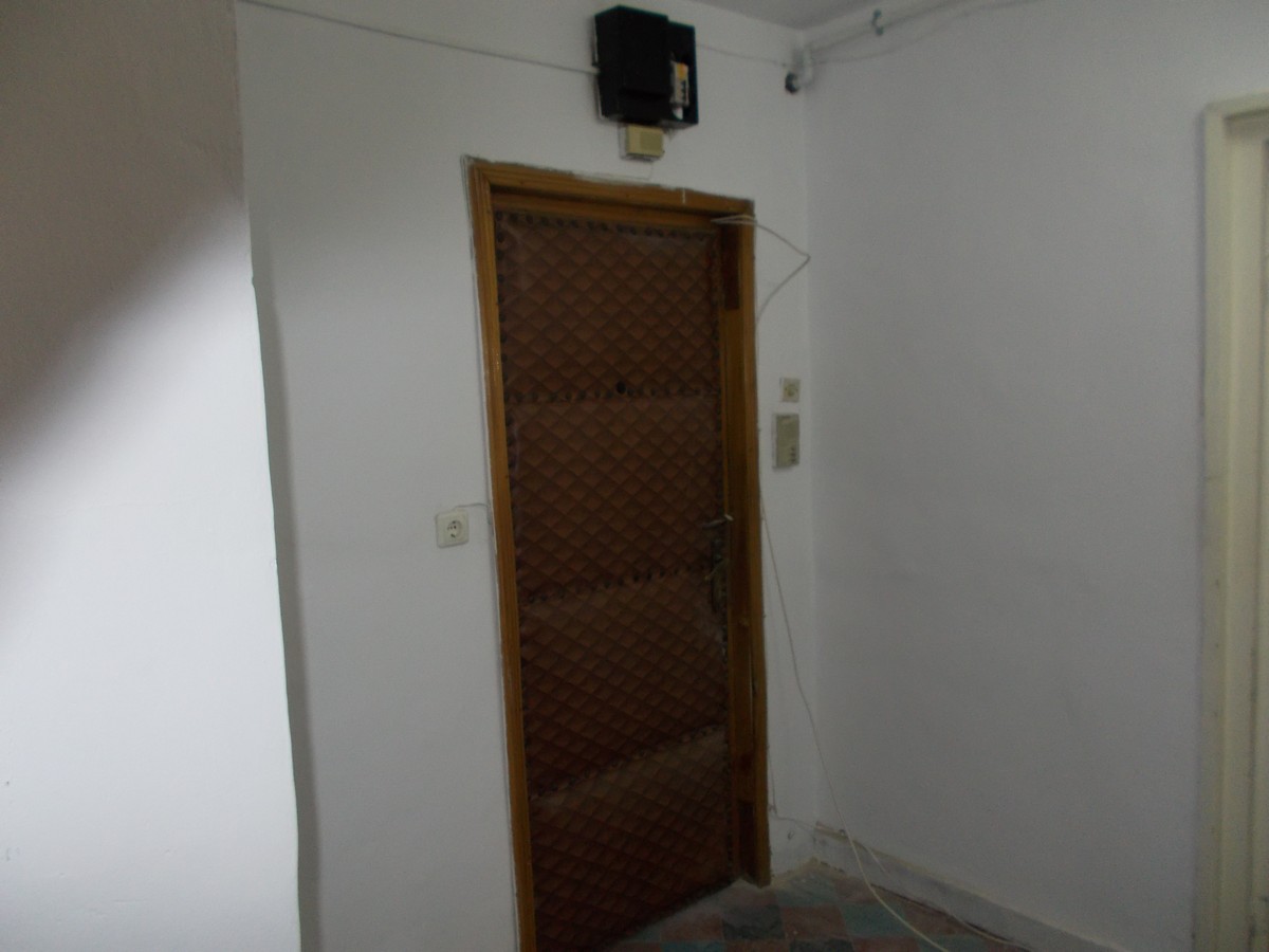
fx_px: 953
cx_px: 634
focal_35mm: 26
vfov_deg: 53.1
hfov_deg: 67.3
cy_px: 476
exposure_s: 1/25
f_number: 3.2
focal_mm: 4.6
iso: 200
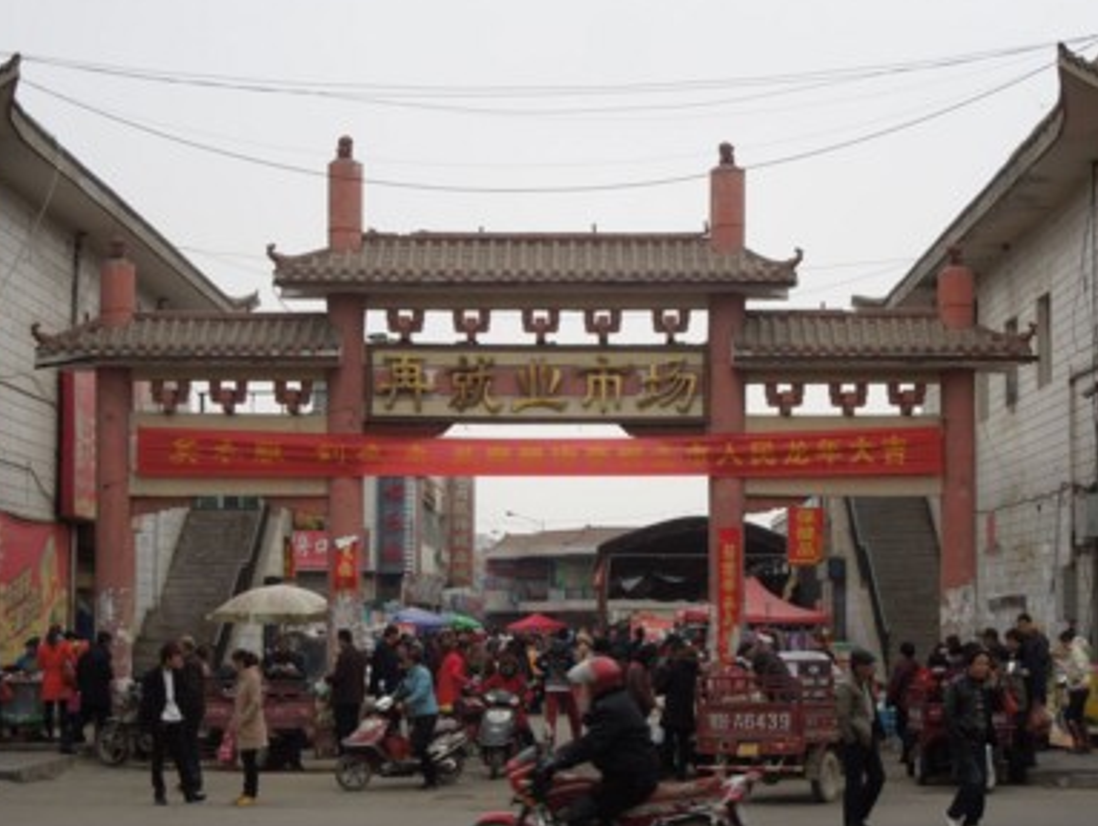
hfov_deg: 27.0
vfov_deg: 20.5
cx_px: 536
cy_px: 410
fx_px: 2286
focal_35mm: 72
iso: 100
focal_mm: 12.5
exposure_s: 1/160
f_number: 4.4
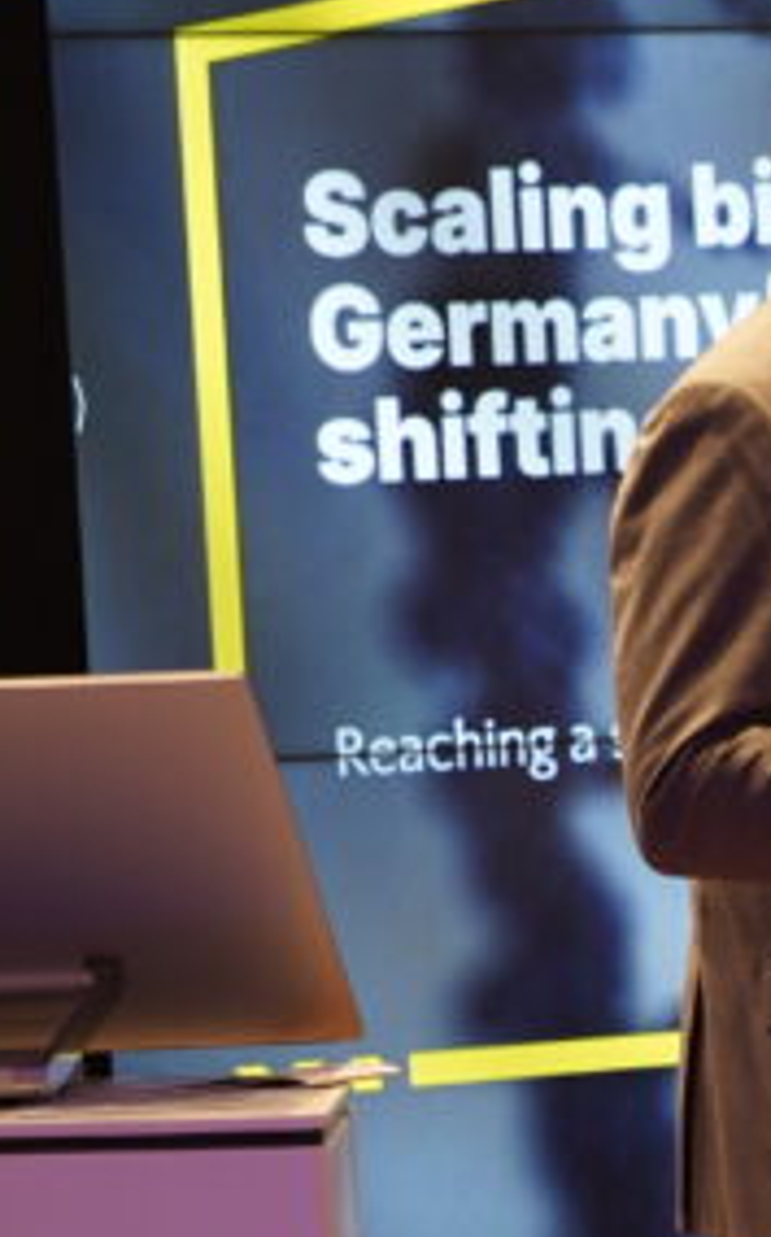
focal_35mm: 259
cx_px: 1148
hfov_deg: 5.0
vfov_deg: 8.1
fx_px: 8725
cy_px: 1202
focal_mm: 70
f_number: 2.8
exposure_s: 1/200
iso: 800
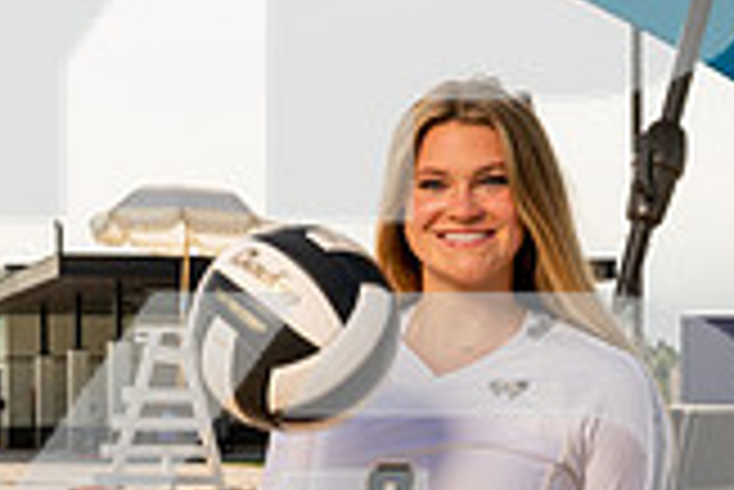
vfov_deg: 12.6
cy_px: 533
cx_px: 194
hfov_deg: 19.0
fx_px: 2184
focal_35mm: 107
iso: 250
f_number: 13
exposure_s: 1/250
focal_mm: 30
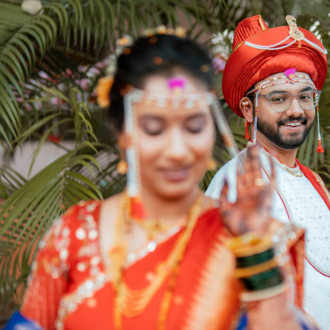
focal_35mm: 87
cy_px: 216
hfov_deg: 19.9
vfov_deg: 19.9
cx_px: 201
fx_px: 938
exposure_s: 1/640
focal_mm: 50
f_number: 1.6
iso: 320
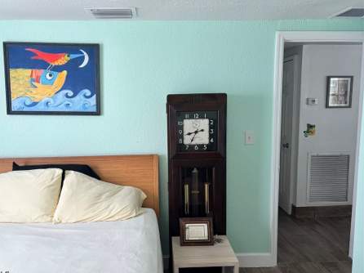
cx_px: 169
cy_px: 133
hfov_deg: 63.4
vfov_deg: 49.7
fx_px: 294
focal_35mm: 28
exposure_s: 1/60
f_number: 1.6
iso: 200
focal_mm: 5.96
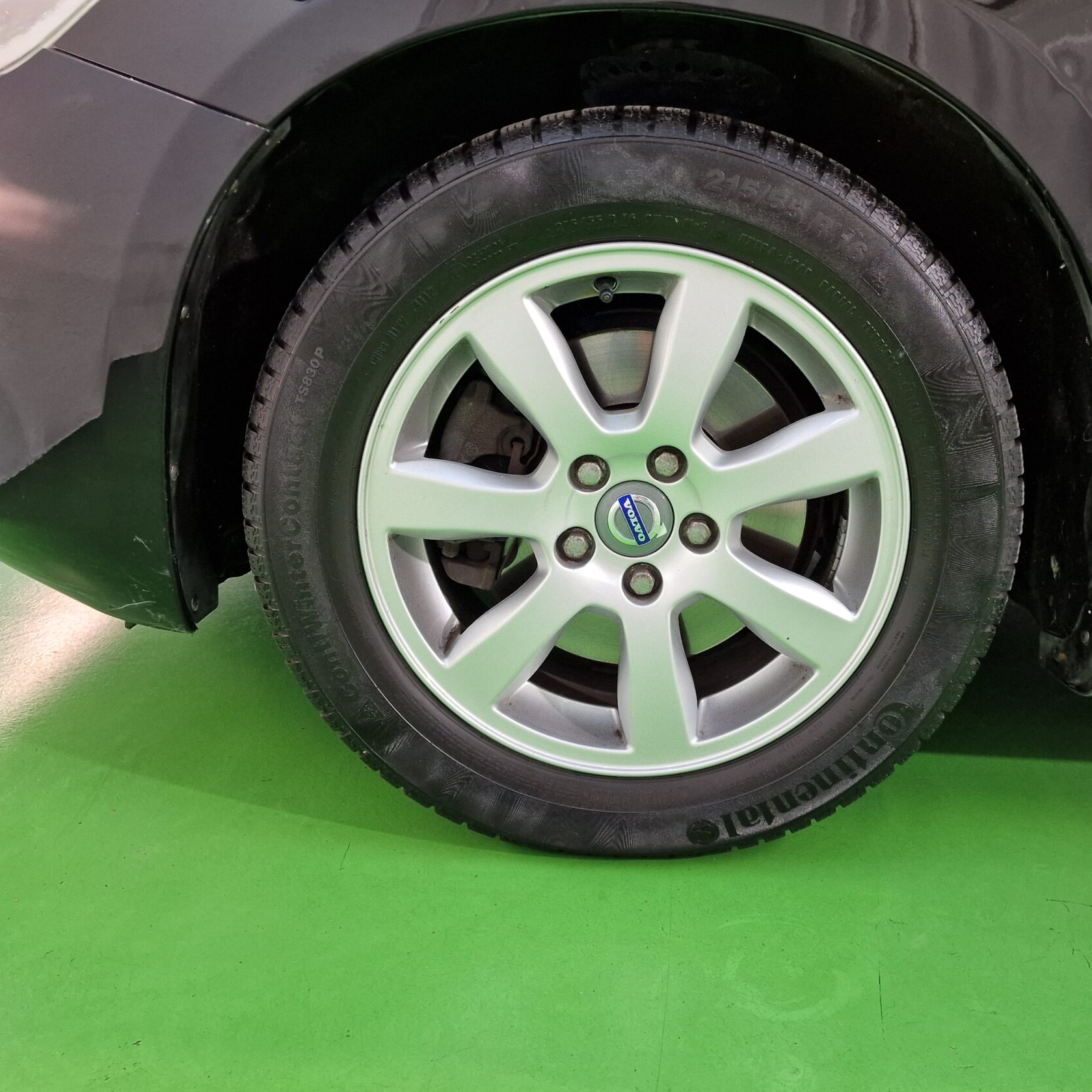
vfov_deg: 52.5
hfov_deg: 52.2
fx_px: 1106
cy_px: 524
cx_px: 652
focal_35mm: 31
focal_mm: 6.4
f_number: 1.8
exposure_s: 1/100
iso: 250
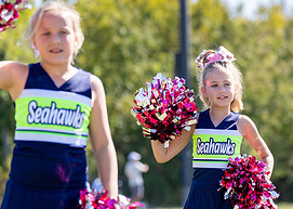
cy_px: 138
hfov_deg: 7.5
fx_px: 2245
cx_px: 221
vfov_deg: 5.3
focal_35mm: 270
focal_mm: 111
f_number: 2.8
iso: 200
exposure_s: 1/2000
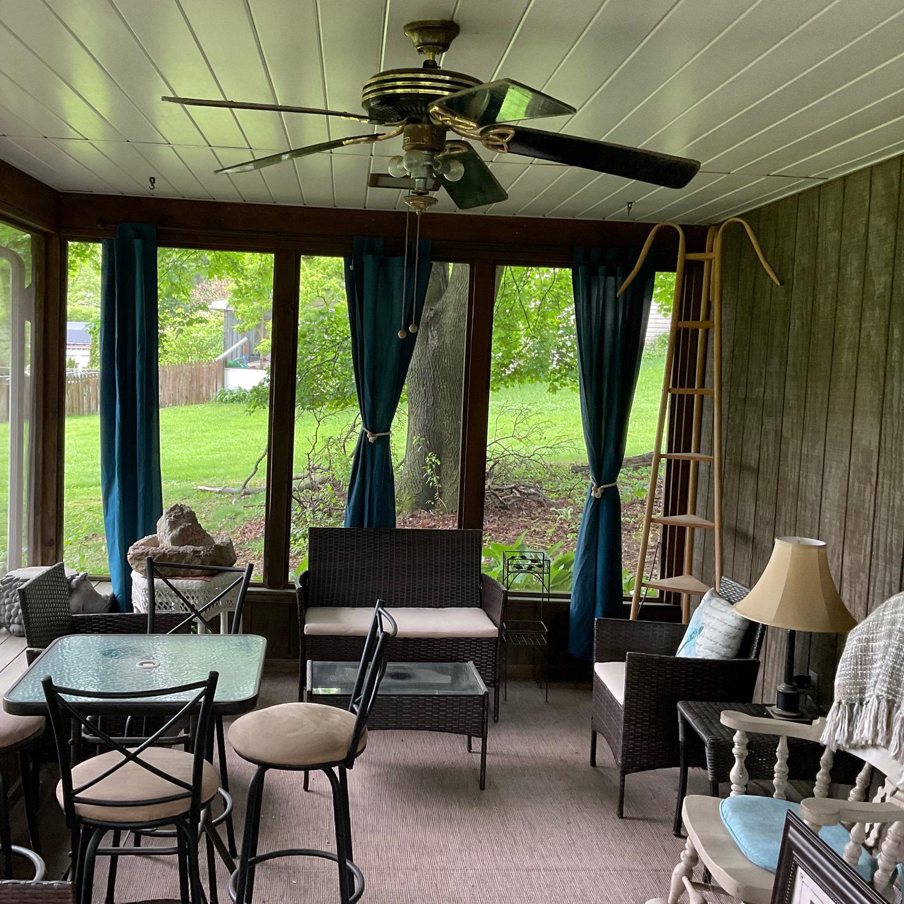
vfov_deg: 47.2
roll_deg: -2.9
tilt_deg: -4.9
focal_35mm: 35
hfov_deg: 47.1
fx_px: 1034
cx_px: 383
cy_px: 448
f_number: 1.8
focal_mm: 3
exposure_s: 1/60
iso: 125
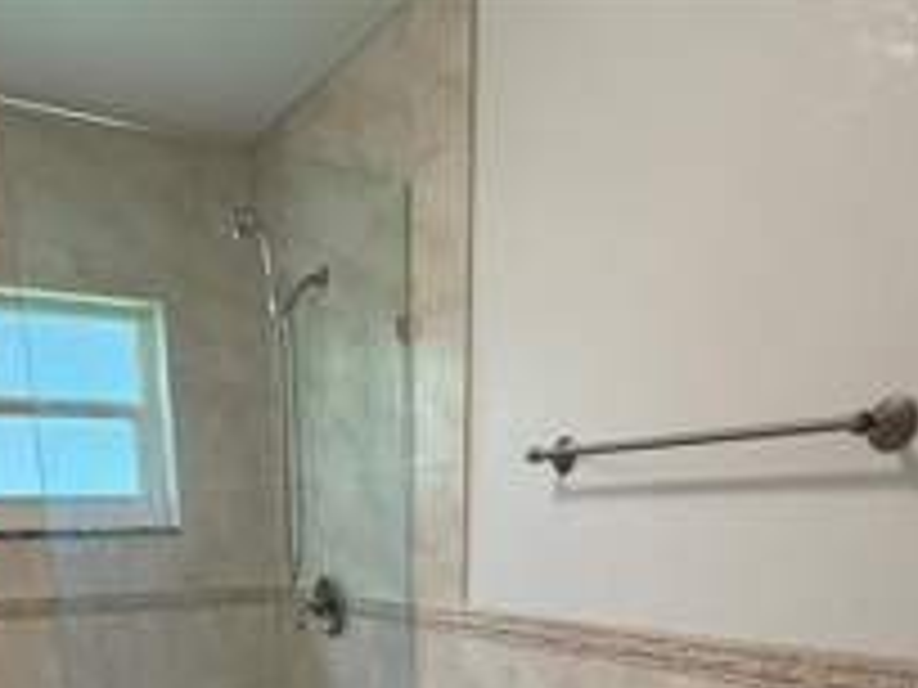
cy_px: 796
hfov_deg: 54.9
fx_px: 875
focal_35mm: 33
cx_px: 364
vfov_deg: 35.3
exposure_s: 1/91
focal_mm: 2.22
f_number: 2.2
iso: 320
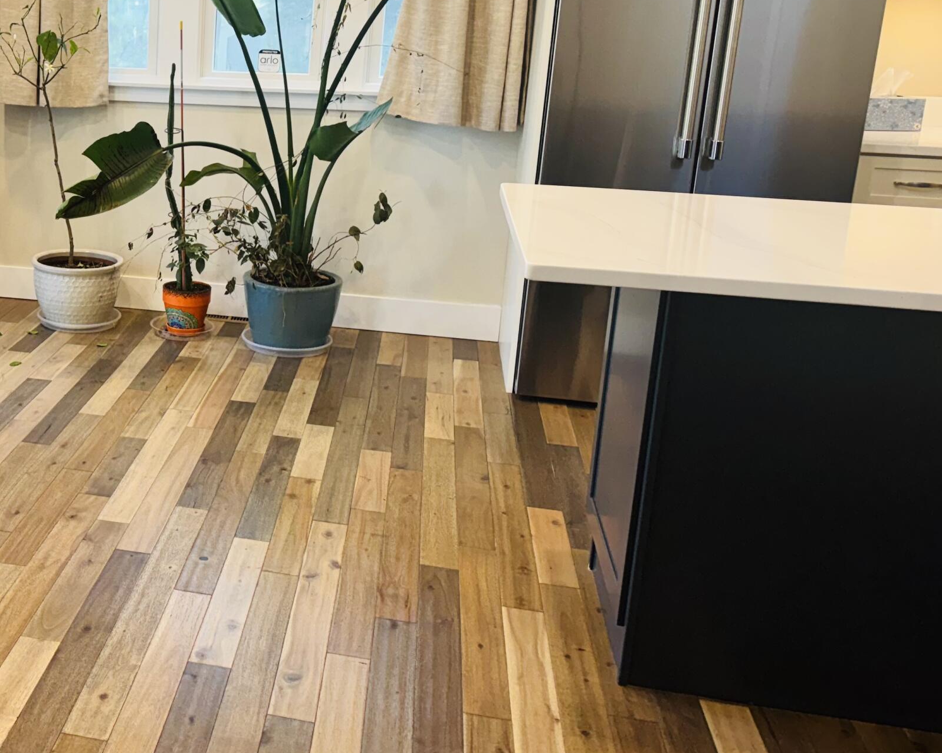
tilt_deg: -13.3
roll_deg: -1.1
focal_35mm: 44
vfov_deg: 33.9
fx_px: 1227
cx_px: 101
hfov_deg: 39.1
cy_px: 268
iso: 125
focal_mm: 6.76
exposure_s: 1/120
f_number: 1.78
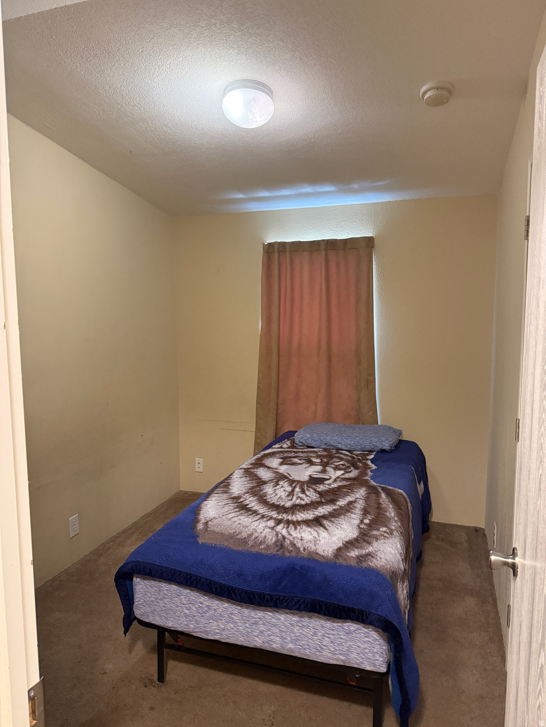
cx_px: 273
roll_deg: +0.5
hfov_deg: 56.8
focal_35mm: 24
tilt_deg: -4.3
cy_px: 364
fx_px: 505
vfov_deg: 71.6
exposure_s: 1/40
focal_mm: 6.76
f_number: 1.78
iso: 640
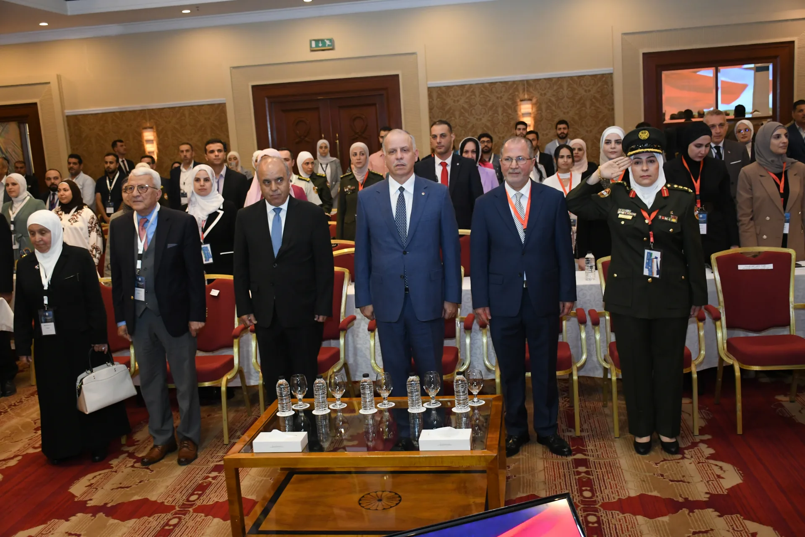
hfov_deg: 53.1
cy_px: 268
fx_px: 805
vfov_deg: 36.9
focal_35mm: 36
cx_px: 402
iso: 2000
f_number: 3.8
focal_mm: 24
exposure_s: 1/100
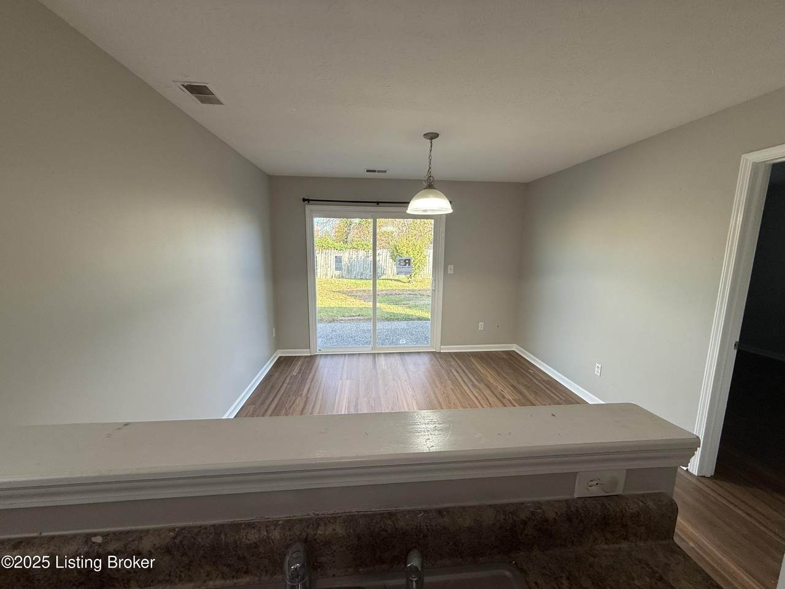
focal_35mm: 14
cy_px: 294
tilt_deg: -8.7
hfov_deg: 102.1
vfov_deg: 85.7
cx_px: 392
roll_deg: -1.1
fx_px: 317
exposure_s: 1/123
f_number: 2.2
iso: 64
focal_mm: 2.22
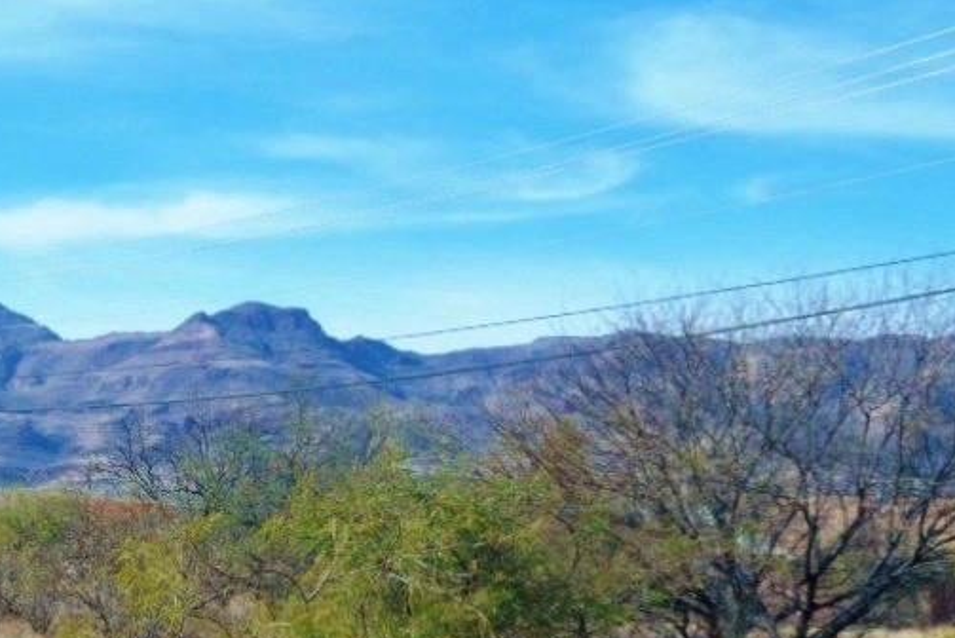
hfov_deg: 18.2
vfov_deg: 12.4
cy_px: 482
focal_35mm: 110
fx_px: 2920
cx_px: 47
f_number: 4.3
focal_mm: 8.1
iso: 80
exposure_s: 1/750
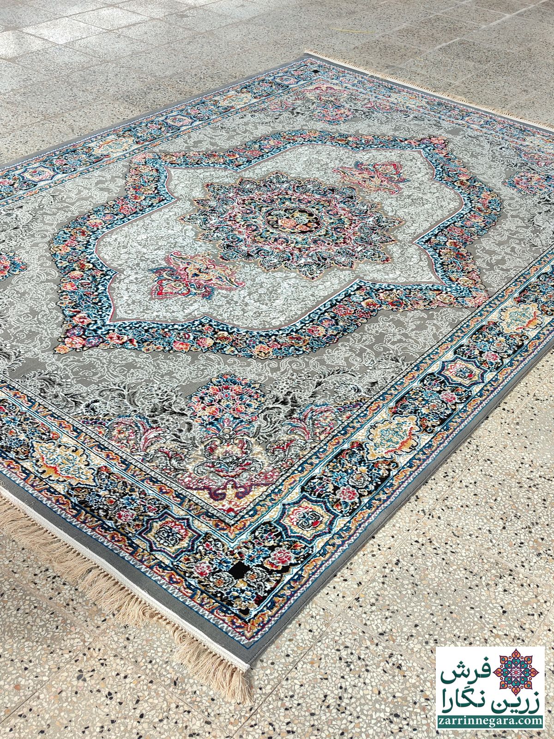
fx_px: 533
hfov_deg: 54.9
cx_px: 277
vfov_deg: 69.4
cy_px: 370
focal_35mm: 25
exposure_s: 1/100
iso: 192
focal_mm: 5.95
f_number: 1.89
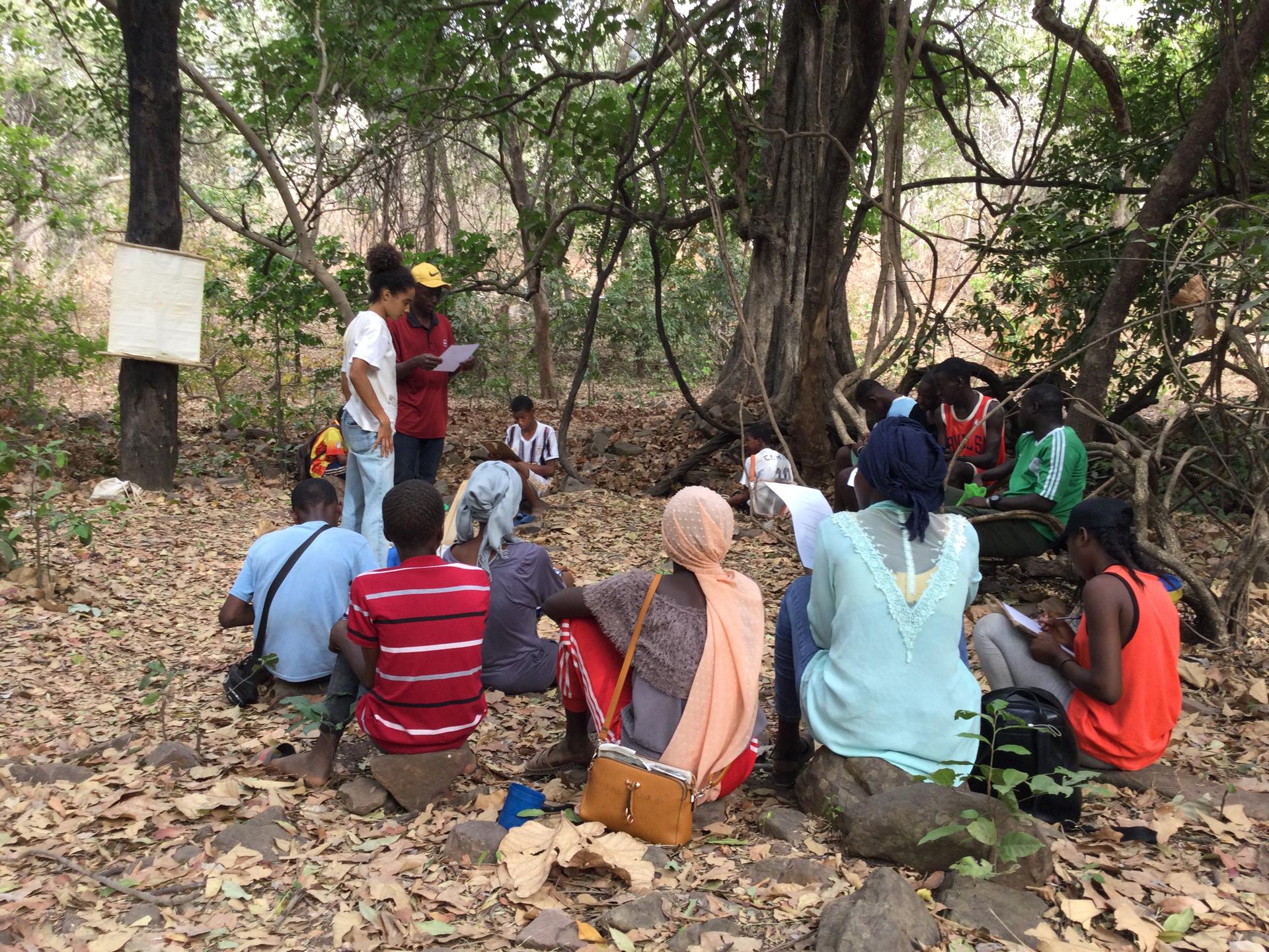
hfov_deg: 58.4
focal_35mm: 31
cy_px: 476
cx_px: 634
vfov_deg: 45.4
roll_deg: -2.8
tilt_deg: -7.3
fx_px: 1136
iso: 32
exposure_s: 1/50
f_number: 2.4
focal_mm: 3.3
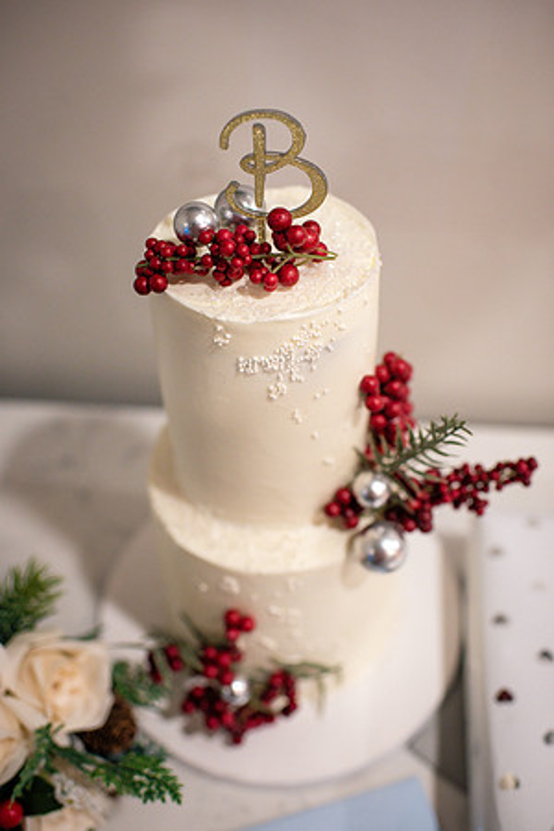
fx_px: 808
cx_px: 277
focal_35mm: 35
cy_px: 416
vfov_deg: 54.4
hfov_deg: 37.9
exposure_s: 1/125
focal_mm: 35
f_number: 2.5
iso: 2000
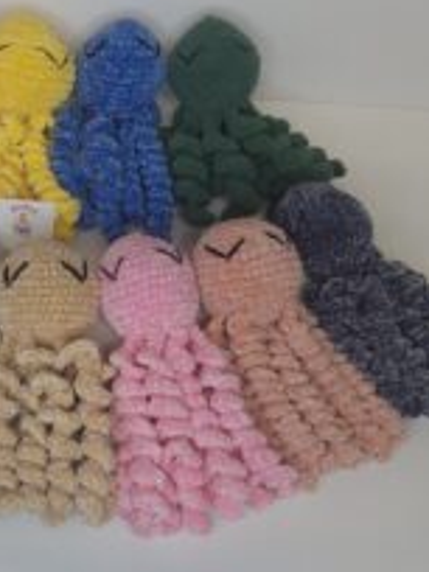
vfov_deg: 41.5
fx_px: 744
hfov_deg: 30.6
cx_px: 36
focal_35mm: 45
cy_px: 191
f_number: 1.8
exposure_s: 1/50
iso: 50
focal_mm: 5.54
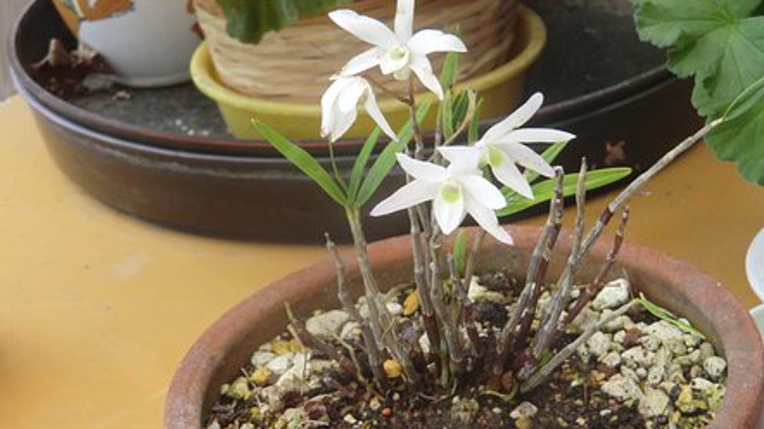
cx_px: 411
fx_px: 1944
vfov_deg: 12.6
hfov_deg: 22.2
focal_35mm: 96
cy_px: 180
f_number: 4.6
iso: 125
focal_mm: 13.6
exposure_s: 1/80
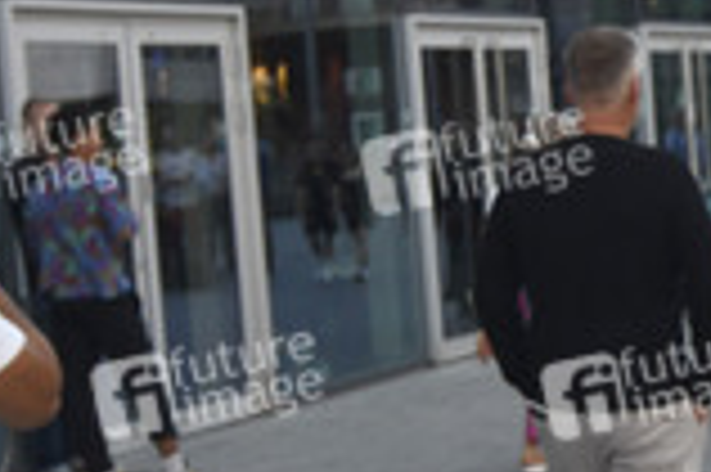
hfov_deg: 18.2
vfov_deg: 13.3
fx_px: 2032
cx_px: 988
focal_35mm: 103
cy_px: 274
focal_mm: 24
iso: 640
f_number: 4
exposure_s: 1/250
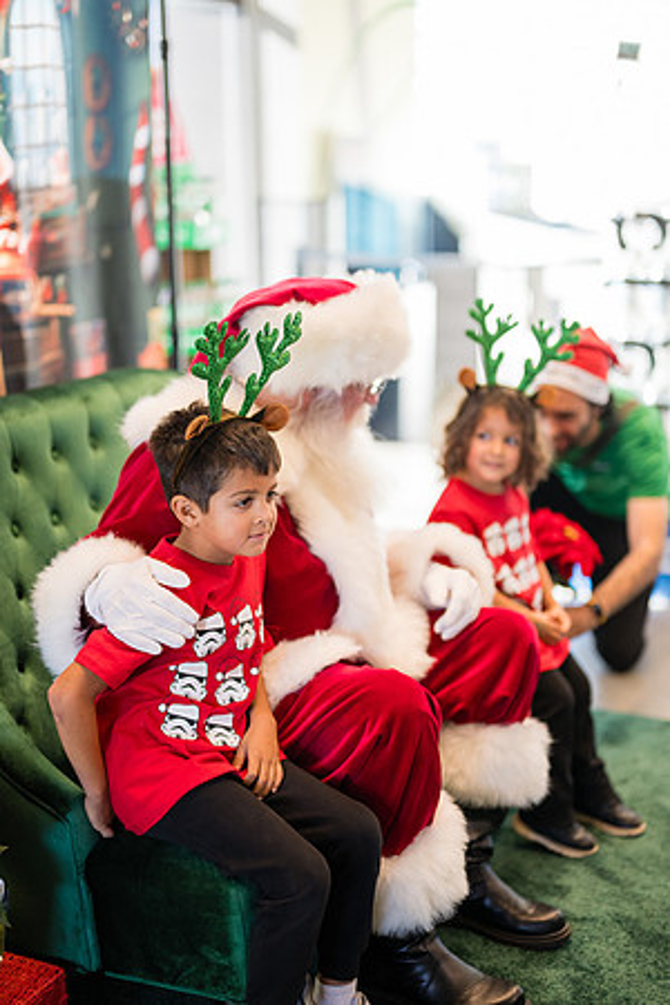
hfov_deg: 27.0
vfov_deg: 39.6
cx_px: 335
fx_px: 1396
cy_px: 502
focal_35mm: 50
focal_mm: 50
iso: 800
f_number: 1.2
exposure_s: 1/640
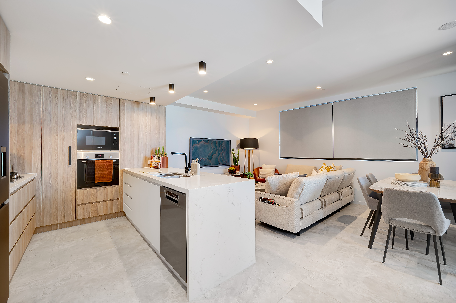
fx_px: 177
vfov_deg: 81.1
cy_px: 152
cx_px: 228
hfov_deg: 104.3
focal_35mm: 14
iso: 400
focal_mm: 14
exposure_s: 1/20
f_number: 14
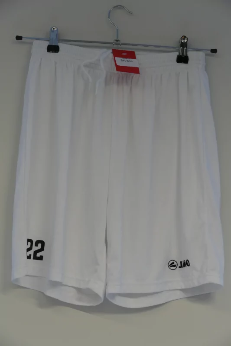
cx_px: 116
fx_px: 953
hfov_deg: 13.8
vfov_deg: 20.6
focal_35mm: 99
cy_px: 173
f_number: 3.8
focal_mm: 35.95
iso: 800
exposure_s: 1/80
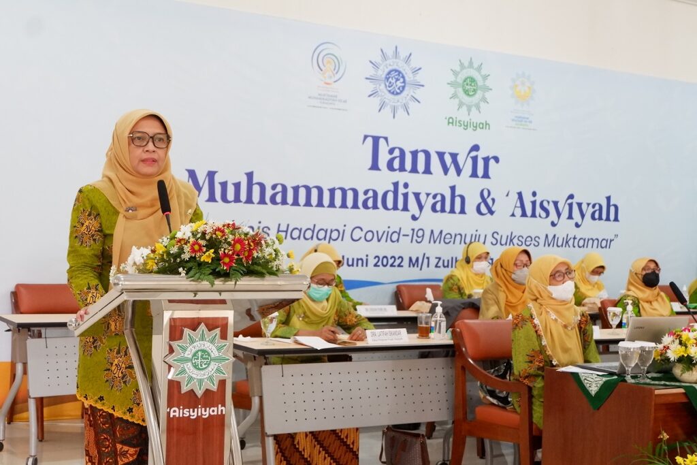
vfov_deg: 25.5
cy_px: 232
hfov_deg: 37.5
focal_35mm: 53
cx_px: 348
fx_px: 1026
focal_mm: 35.5
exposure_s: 1/70
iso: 3200
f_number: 5
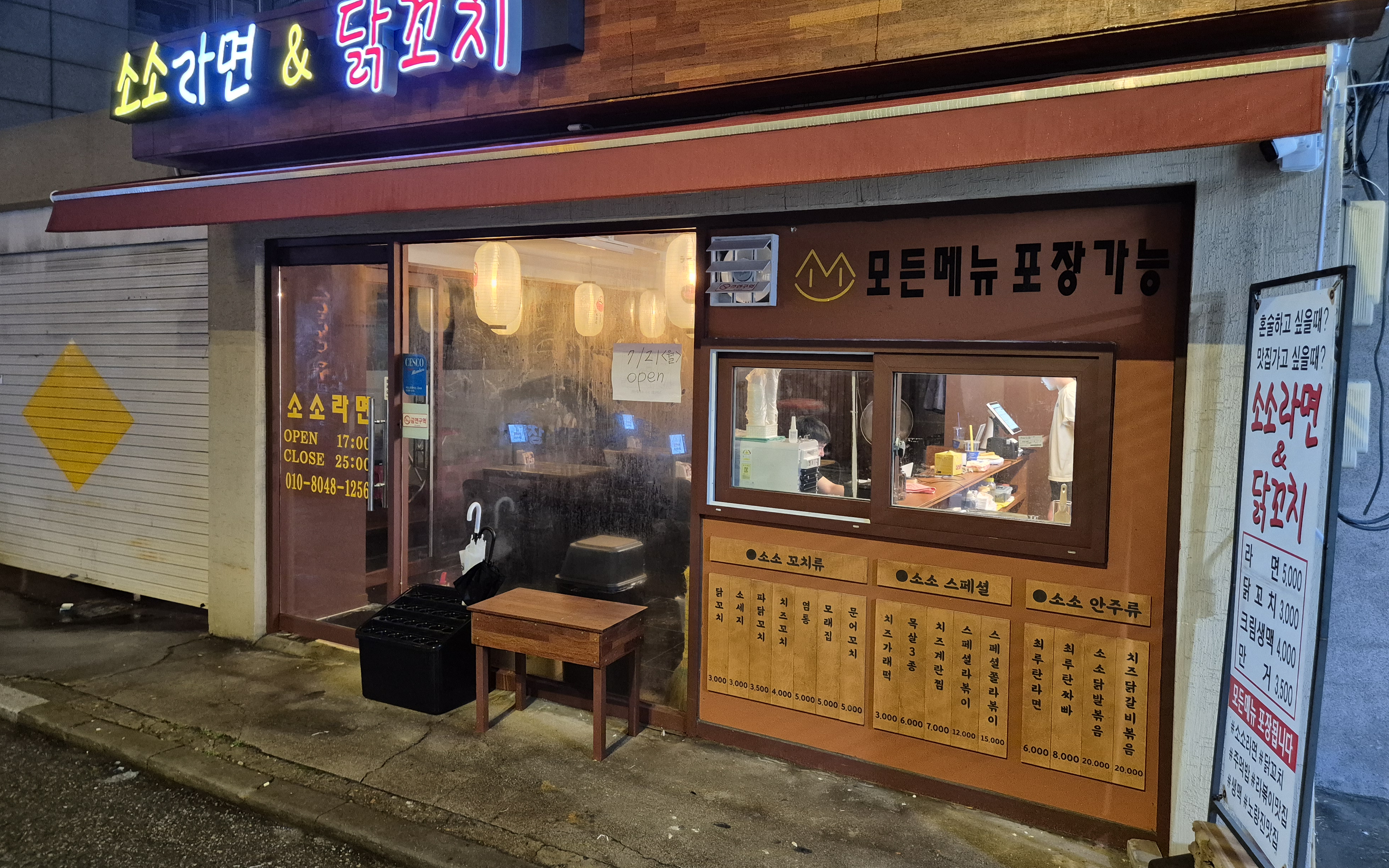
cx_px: 705
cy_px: 419
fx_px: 946
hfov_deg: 72.5
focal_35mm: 25
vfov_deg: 49.3
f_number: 1.8
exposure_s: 1/60
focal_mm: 5.4
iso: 1000
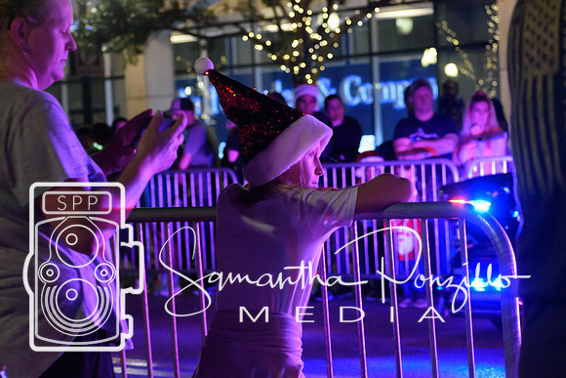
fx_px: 1698
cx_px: 283
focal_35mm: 108
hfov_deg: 18.9
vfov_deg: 12.7
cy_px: 189
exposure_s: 1/125
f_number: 4.8
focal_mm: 72
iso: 5000
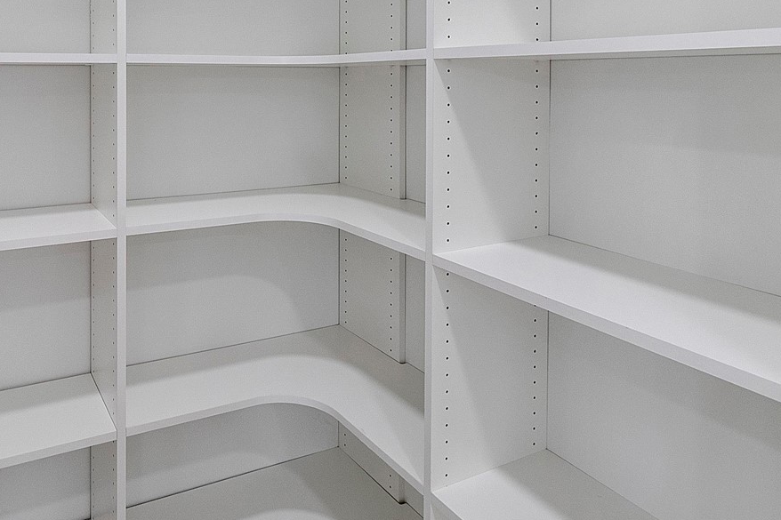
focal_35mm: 29
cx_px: 279
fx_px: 629
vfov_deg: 42.4
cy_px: 87
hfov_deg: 62.5
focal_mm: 10
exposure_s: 1/80
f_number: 8
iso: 250
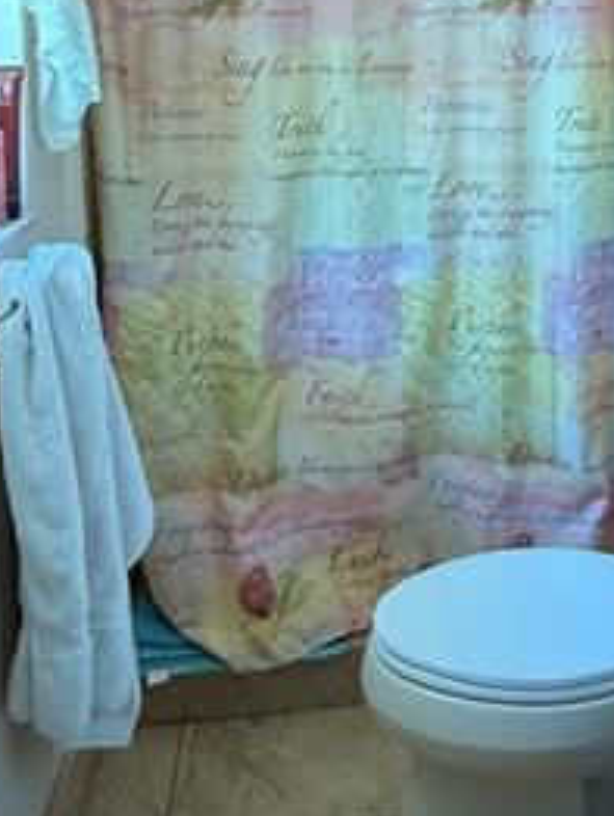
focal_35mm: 41
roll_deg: +0.4
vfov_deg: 43.5
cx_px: 427
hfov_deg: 34.7
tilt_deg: -6.5
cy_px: 156
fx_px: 968
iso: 640
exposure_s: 1/60
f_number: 2.2
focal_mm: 2.22
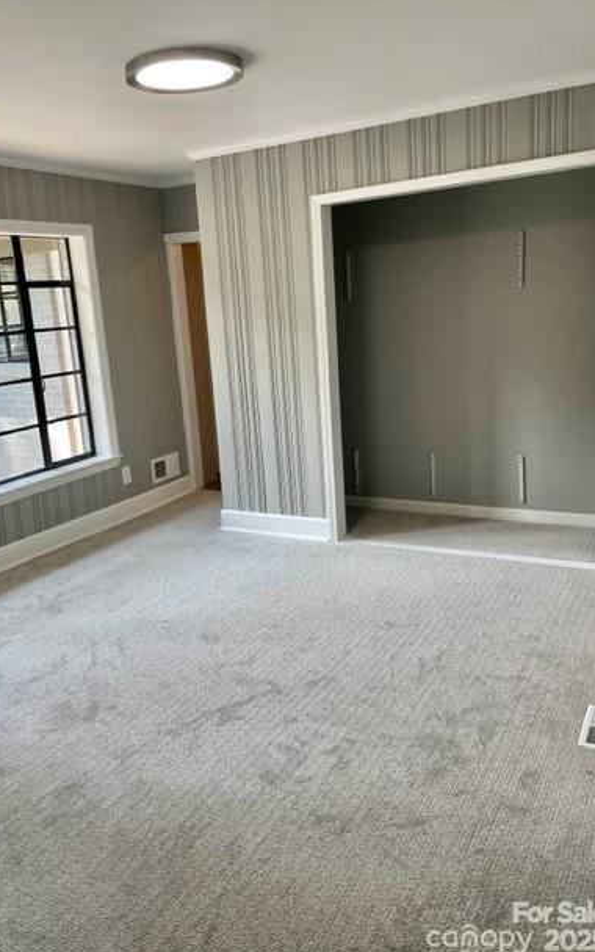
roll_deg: +4.0
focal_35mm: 29
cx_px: 258
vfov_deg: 64.6
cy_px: 470
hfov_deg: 43.1
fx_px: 752
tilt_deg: -7.7
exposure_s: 1/120
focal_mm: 4.2
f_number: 1.6
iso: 50
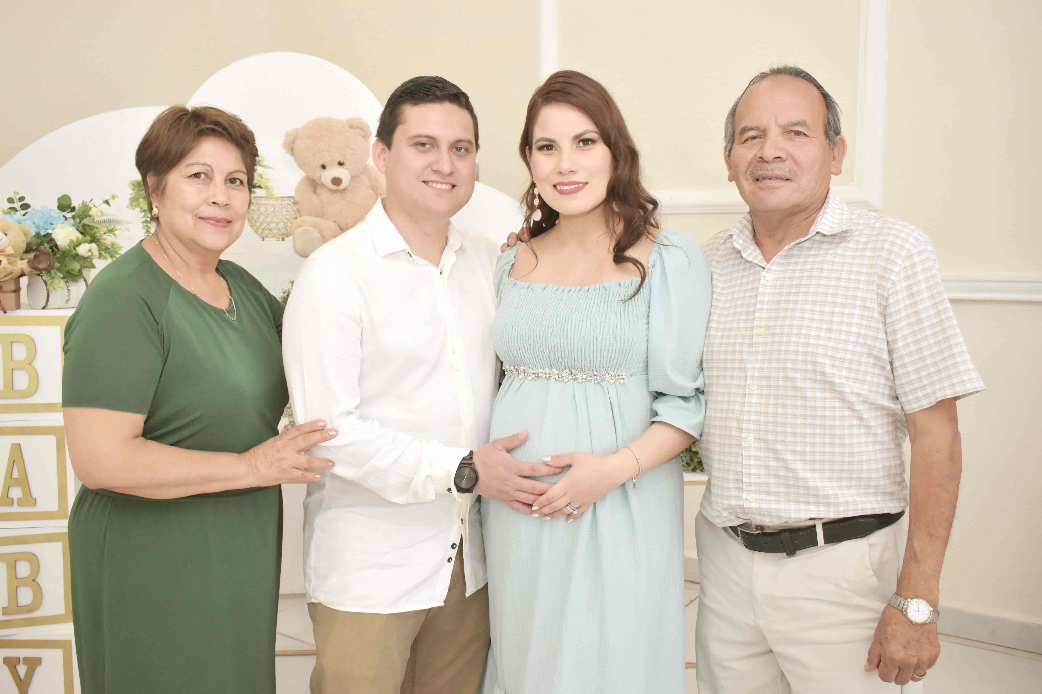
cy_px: 347
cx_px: 521
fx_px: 999
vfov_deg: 38.4
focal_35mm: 34
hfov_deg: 55.1
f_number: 5
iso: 1600
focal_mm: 23
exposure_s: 1/80
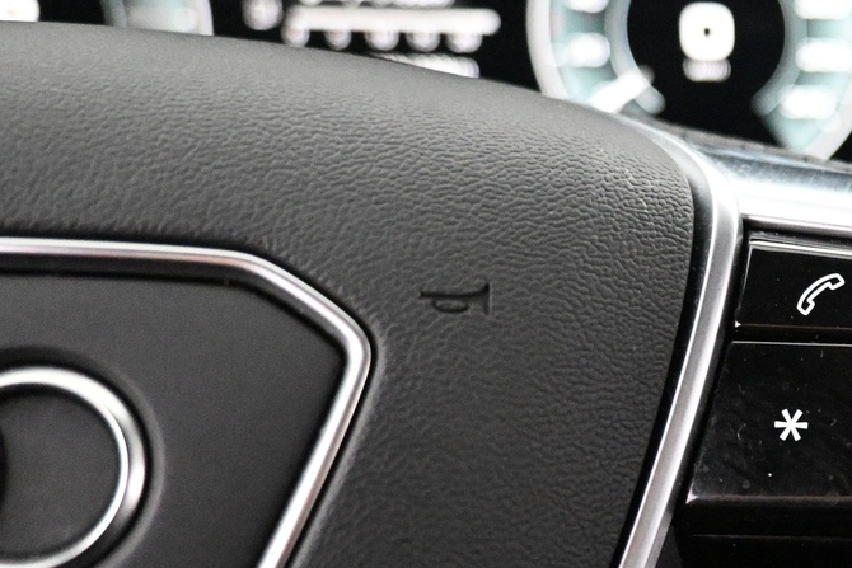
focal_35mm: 58
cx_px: 937
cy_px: 412
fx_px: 1373
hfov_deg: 30.8
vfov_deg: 23.2
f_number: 3.5
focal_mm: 16
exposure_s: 1/60
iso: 9000
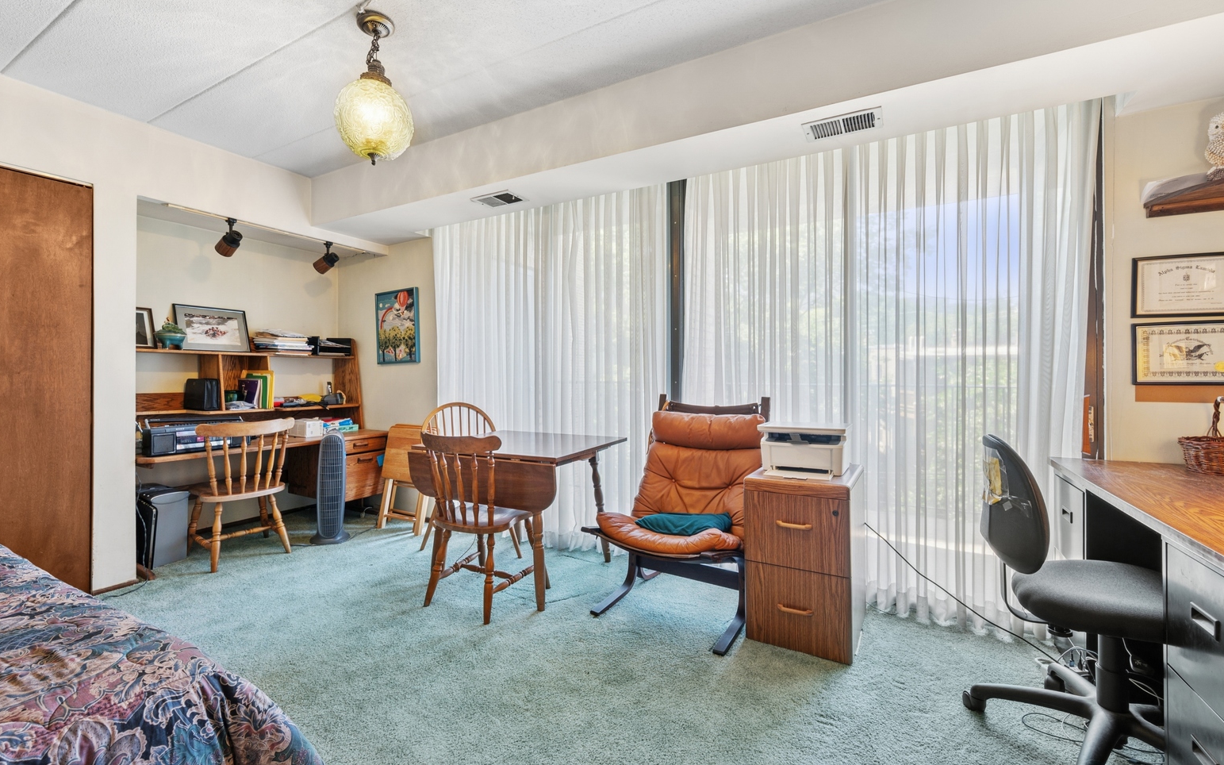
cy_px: 387
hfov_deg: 101.5
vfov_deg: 74.8
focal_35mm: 15
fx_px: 500
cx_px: 610
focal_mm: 14
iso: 200
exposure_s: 1/4
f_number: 9.5
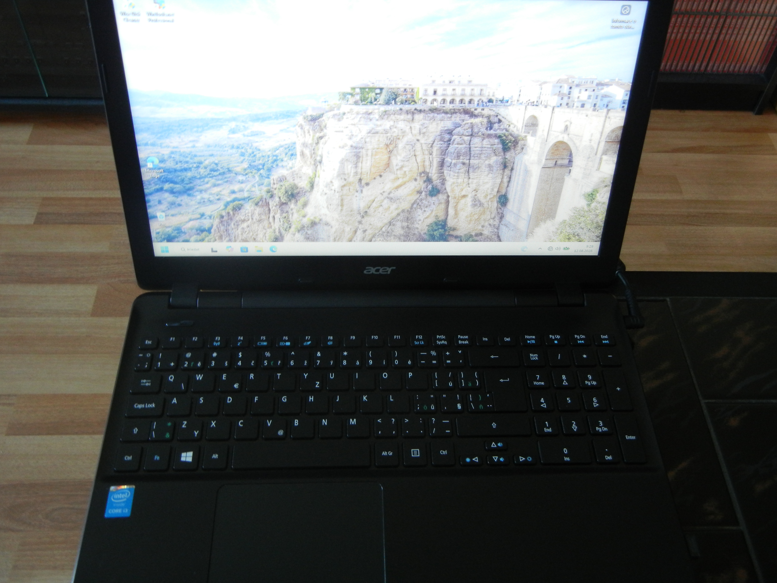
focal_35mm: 34
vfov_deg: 41.8
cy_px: 292
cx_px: 388
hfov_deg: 54.0
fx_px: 763
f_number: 3.6
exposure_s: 1/16
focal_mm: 6.2
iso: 400
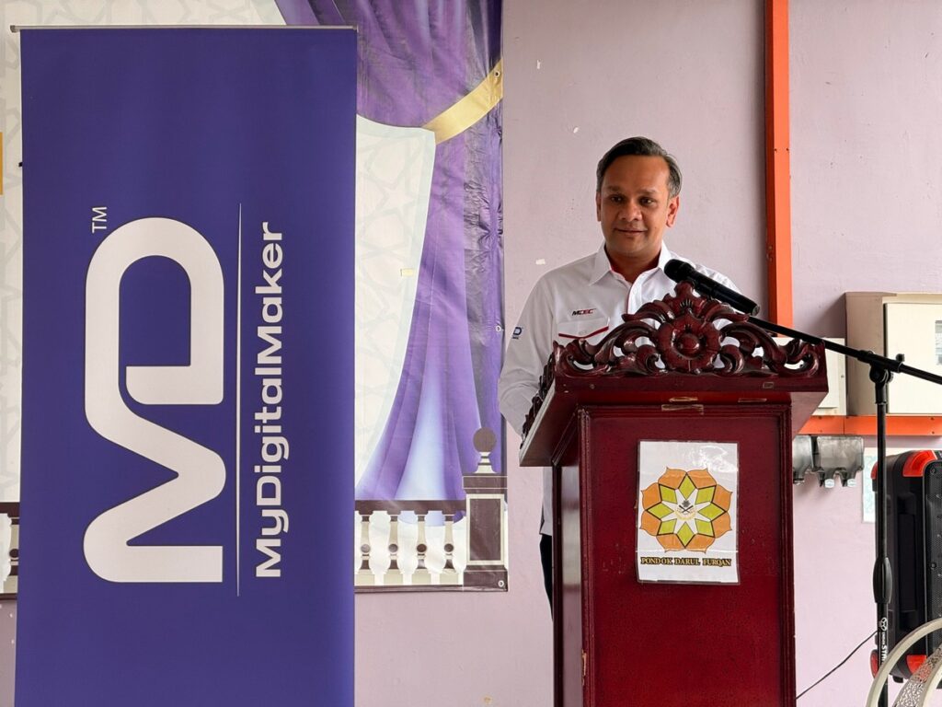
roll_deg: -0.1
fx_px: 3266
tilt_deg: +1.9
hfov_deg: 16.4
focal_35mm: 120
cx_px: 471
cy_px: 354
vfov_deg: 12.3
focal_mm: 15.66
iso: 64
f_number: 2.8
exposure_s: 1/195
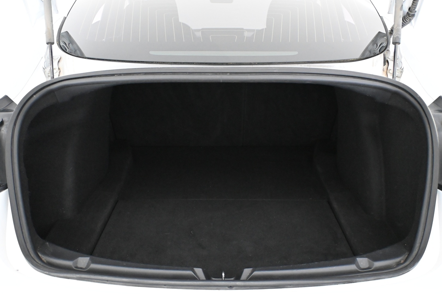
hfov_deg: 55.1
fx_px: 424
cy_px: 147
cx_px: 221
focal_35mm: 34
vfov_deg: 38.4
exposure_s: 1/60
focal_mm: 23
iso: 6400
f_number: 4.2
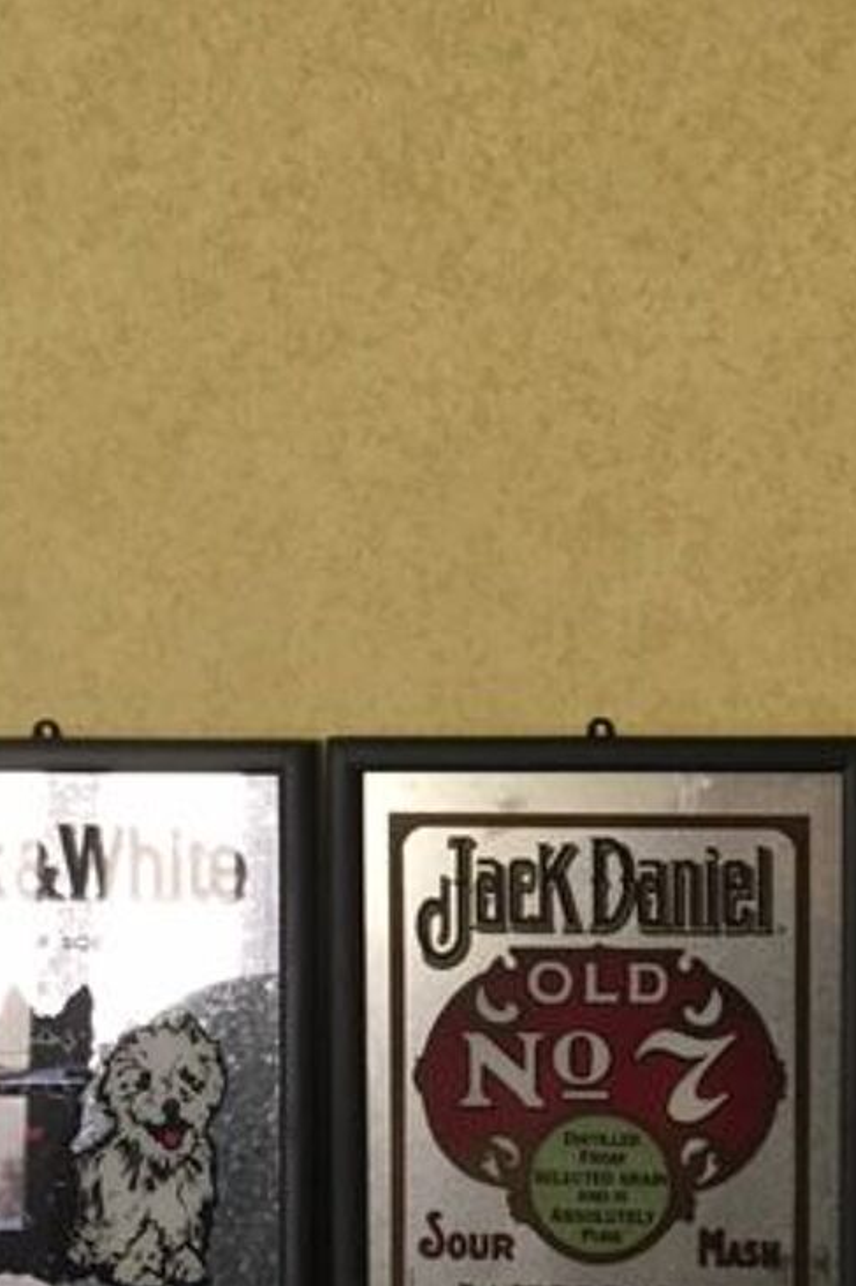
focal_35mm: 55
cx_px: 645
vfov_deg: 36.2
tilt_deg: -11.3
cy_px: 747
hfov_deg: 24.3
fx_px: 1962
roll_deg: +1.0
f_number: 2.2
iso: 200
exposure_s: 1/33
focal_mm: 4.15
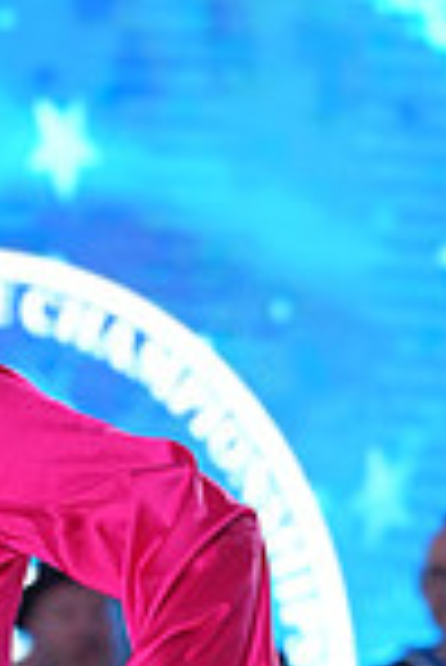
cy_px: 1004
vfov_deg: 3.0
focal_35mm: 686
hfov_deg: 2.0
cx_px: -223
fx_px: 12717
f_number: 5.6
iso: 2000
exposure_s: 1/400
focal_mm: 175
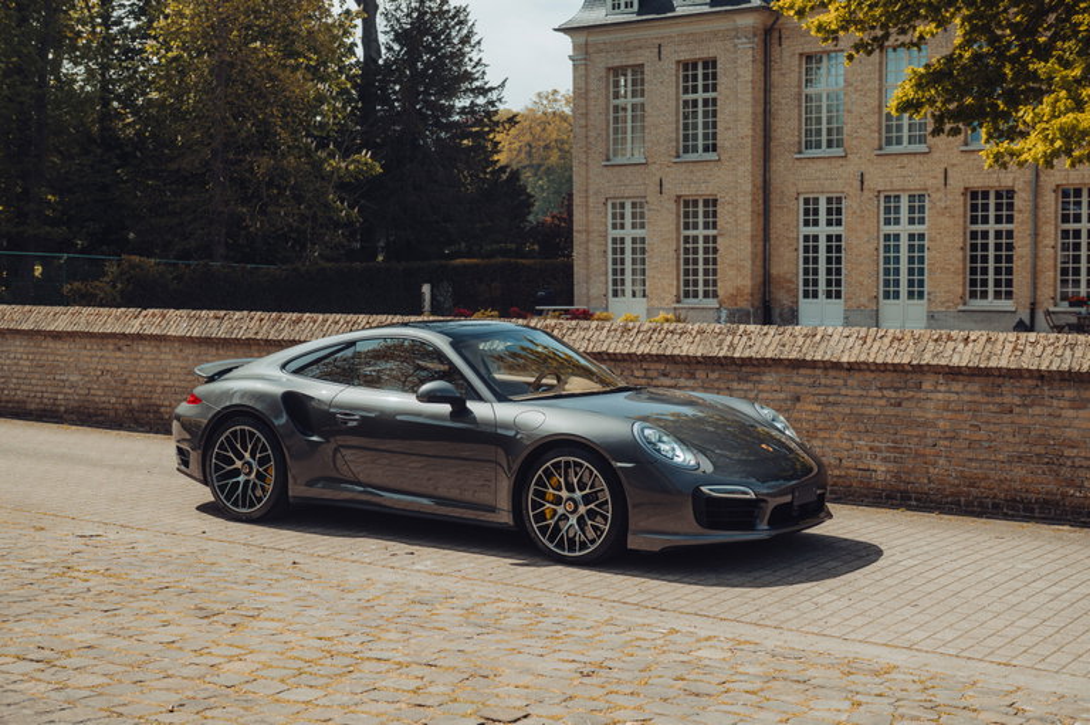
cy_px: 362
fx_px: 1573
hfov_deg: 38.2
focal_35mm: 52
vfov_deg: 26.0
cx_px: 545
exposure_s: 1/125
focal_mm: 52
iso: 100
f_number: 5.6
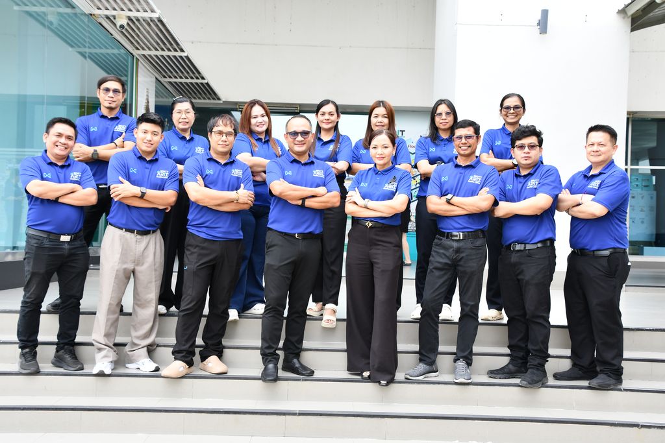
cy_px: 222
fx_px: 776
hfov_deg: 46.4
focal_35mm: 42
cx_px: 332
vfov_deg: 31.9
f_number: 5.6
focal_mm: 28
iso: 360
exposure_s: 1/250
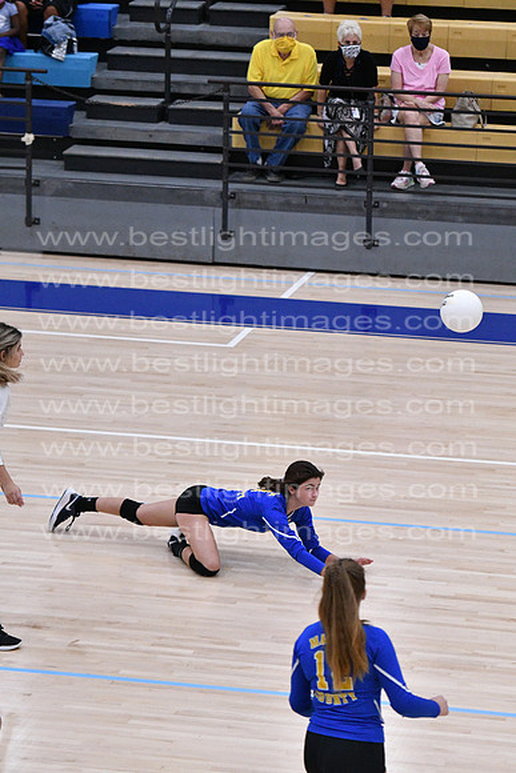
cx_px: 258
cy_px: 386
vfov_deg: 12.2
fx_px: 3610
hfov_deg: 8.2
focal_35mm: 168
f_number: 3.2
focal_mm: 112
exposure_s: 1/1250
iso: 6400
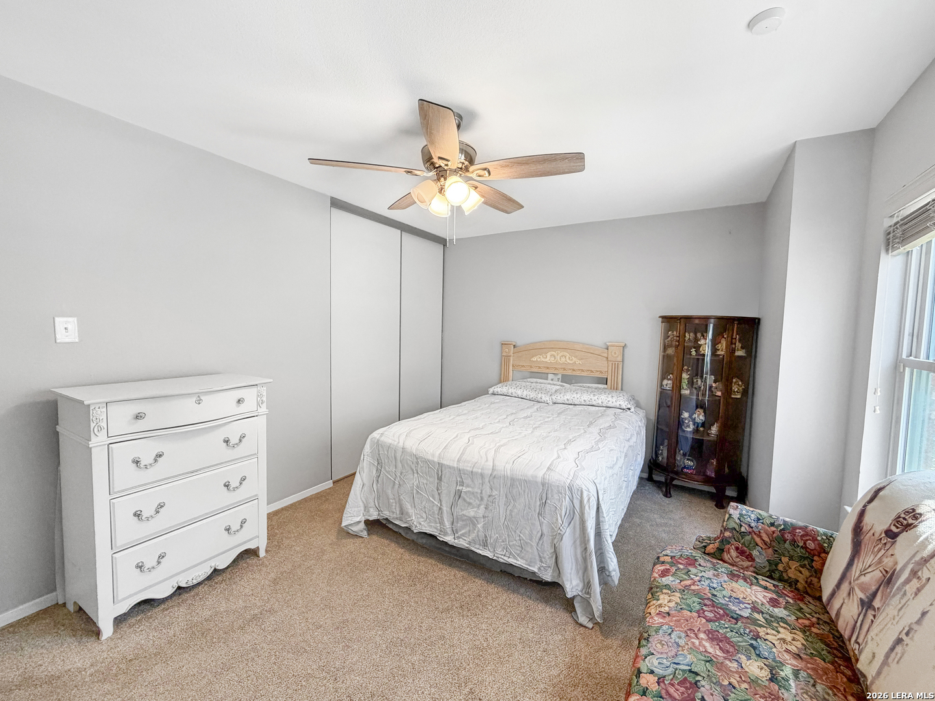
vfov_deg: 85.7
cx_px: 468
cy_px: 350
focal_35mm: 14
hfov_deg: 102.1
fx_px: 378
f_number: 2.2
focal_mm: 2.22
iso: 200
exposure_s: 1/60
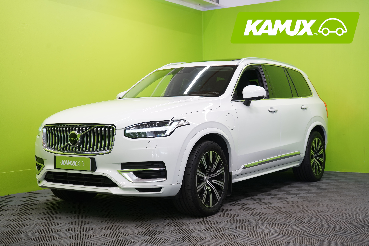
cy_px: 123
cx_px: 184
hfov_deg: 40.3
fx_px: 502
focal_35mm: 49
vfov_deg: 27.5
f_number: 5.6
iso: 400
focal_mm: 49
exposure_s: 1/30
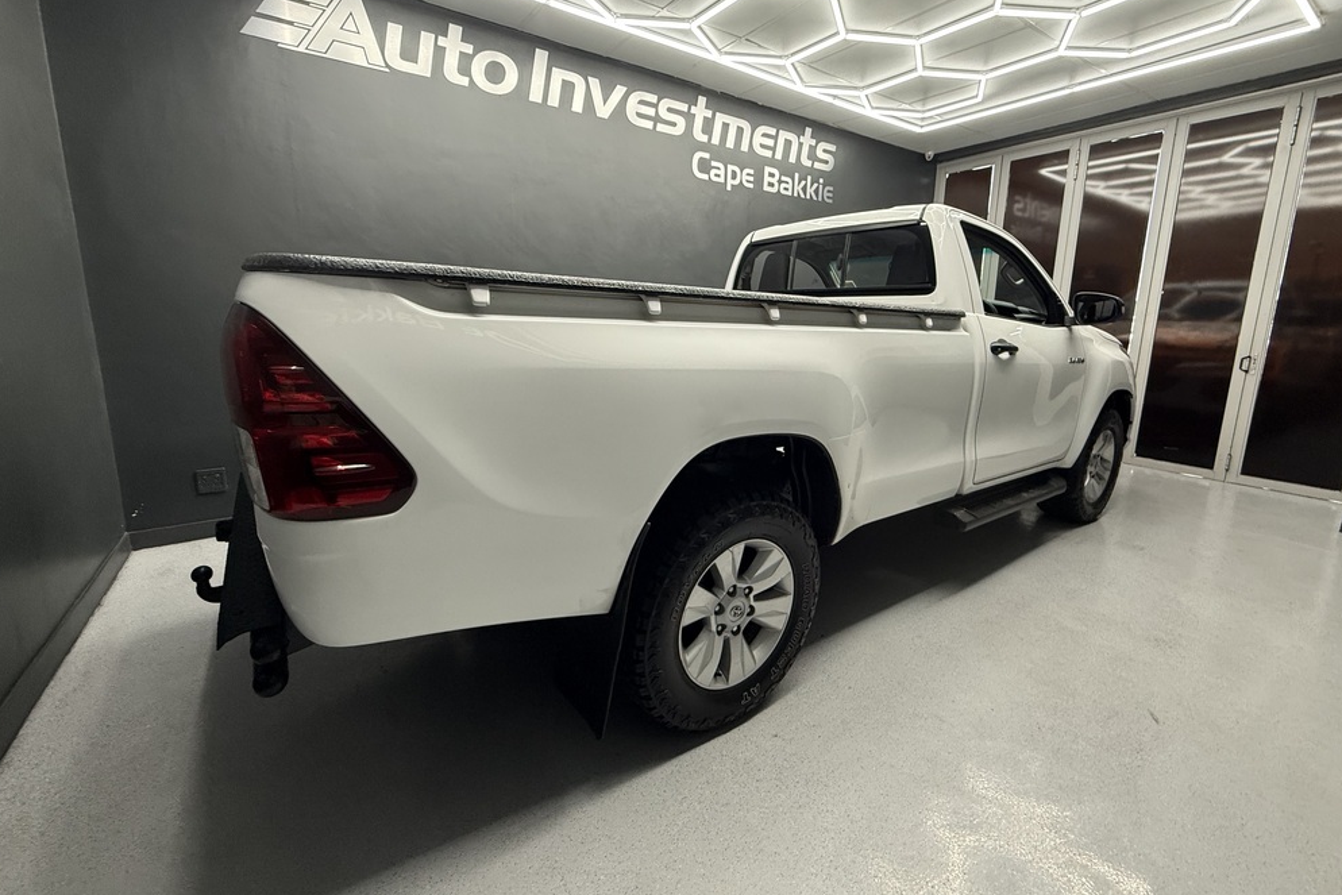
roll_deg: +0.0
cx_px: 671
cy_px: 414
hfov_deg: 100.4
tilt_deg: -8.9
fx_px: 559
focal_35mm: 15
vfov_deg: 77.2
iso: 250
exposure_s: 1/100
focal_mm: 2.22
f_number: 2.2
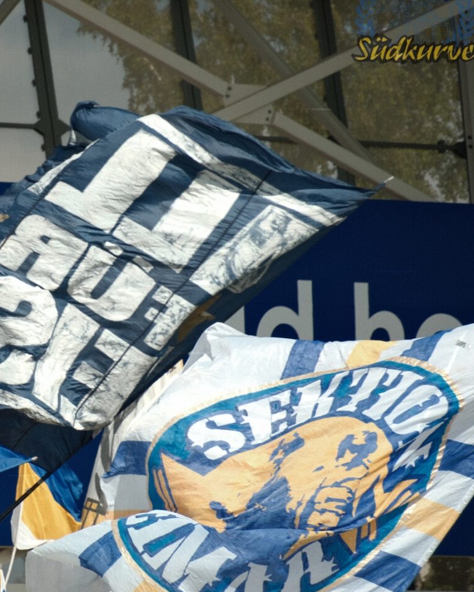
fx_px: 11979
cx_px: 14
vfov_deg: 2.8
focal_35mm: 683
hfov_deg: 2.3
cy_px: 276
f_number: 6.3
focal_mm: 289.3
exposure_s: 1/500
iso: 250
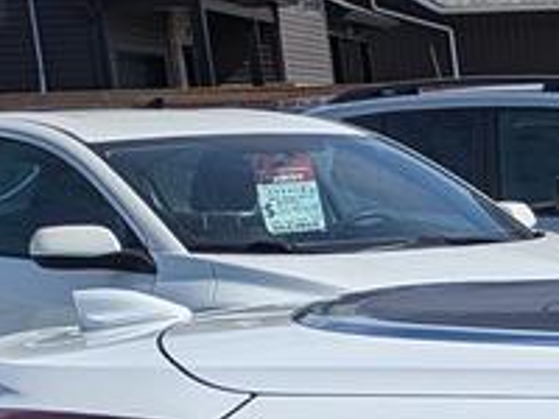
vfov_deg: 9.2
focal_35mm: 160
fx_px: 2584
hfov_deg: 10.3
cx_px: 1449
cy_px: 508
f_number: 1.89
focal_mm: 5.43
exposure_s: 1/3559
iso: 47
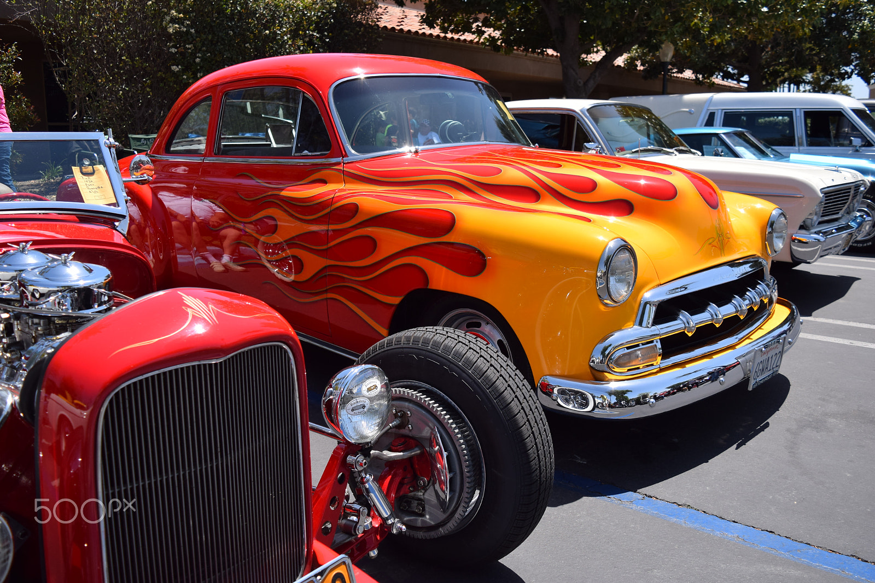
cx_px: 438
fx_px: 765
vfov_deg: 41.7
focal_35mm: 32
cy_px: 292
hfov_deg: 59.5
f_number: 5.6
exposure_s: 1/1600
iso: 200
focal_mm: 21
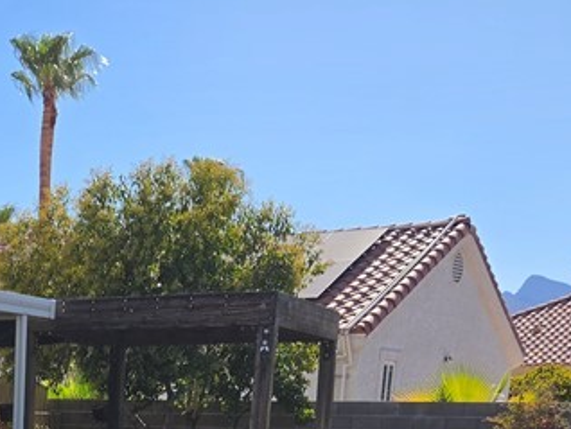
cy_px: 661
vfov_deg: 17.7
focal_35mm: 74
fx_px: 1222
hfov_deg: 24.1
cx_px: -97
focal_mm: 5.4
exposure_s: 1/4542
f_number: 1.8
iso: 80
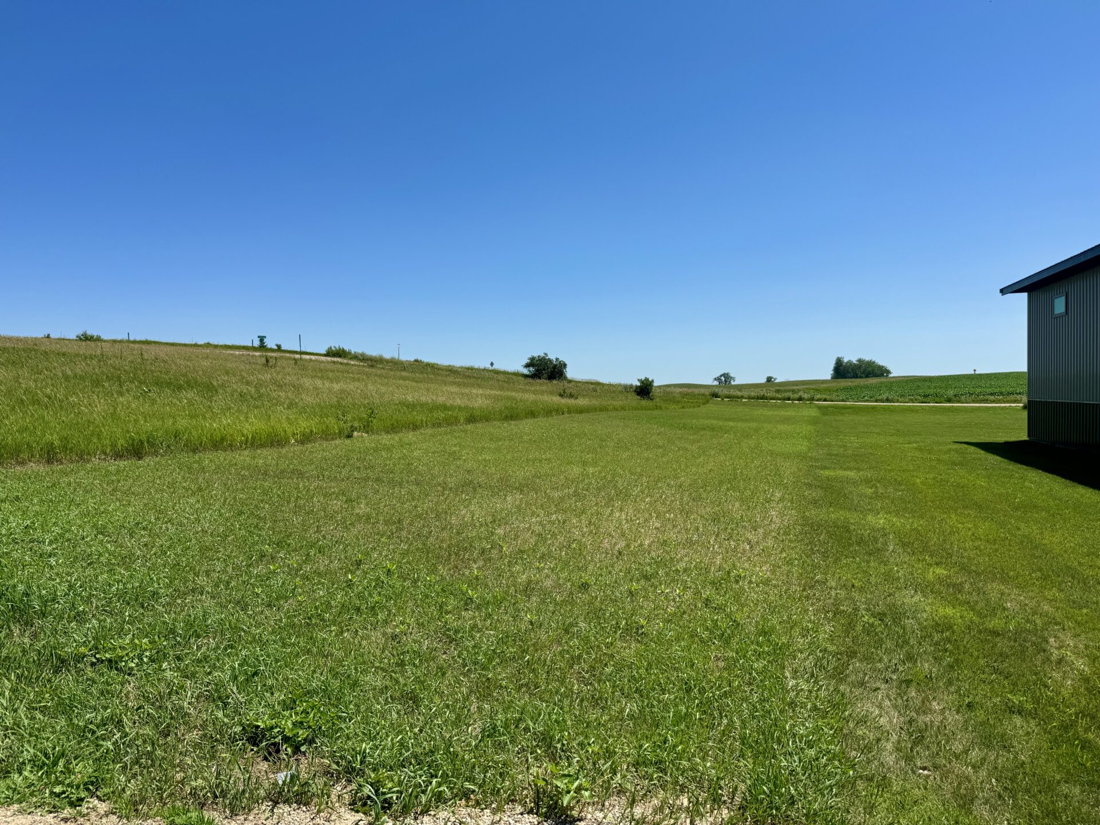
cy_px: 412
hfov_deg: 71.6
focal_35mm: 24
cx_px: 550
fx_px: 763
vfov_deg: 56.8
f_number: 1.78
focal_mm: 6.76
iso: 80
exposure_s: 1/6410
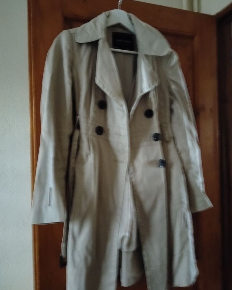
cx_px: 115
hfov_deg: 50.0
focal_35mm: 29
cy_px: 144
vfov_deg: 60.4
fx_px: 249
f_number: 1.8
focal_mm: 4.05
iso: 9600
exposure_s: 1/16.7
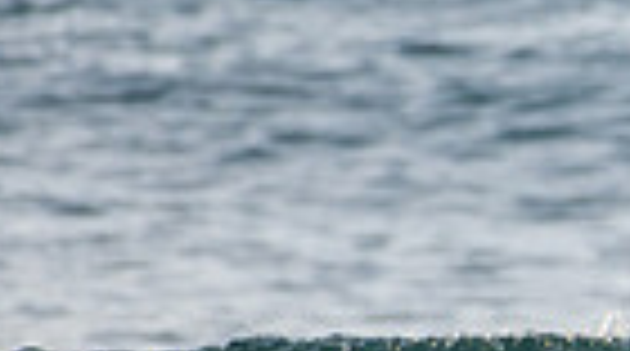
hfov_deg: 0.7
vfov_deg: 0.4
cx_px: 1022
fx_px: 54434
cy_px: 389
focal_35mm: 3266
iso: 400
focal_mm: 500
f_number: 5.6
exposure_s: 1/1250
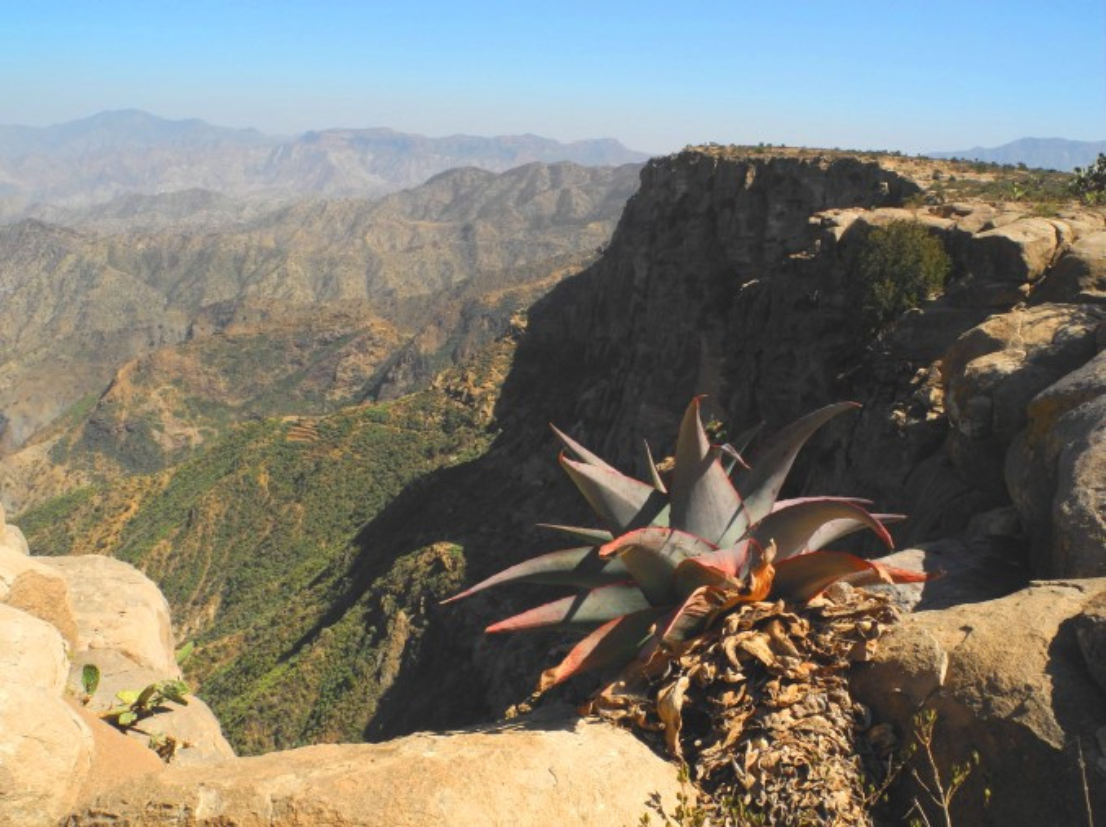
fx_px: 957
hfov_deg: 60.0
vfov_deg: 46.7
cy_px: 414
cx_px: 553
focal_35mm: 30
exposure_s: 1/320
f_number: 8
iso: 100
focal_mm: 6.4
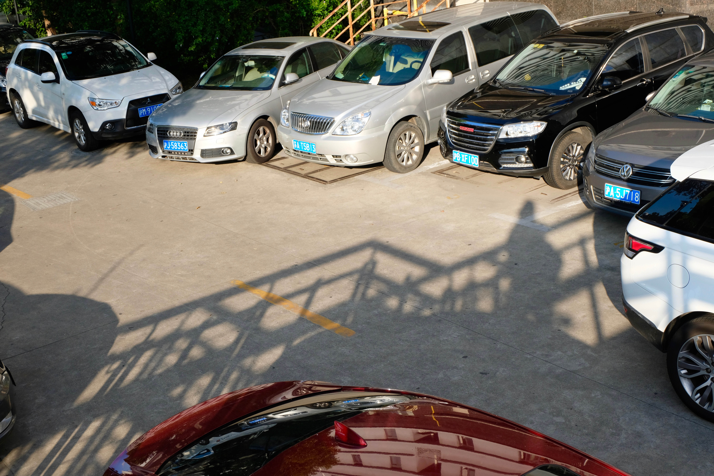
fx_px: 972
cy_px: 238
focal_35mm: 49
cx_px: 357
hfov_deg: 40.3
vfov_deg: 27.5
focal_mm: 32.5
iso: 400
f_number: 9
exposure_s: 1/220
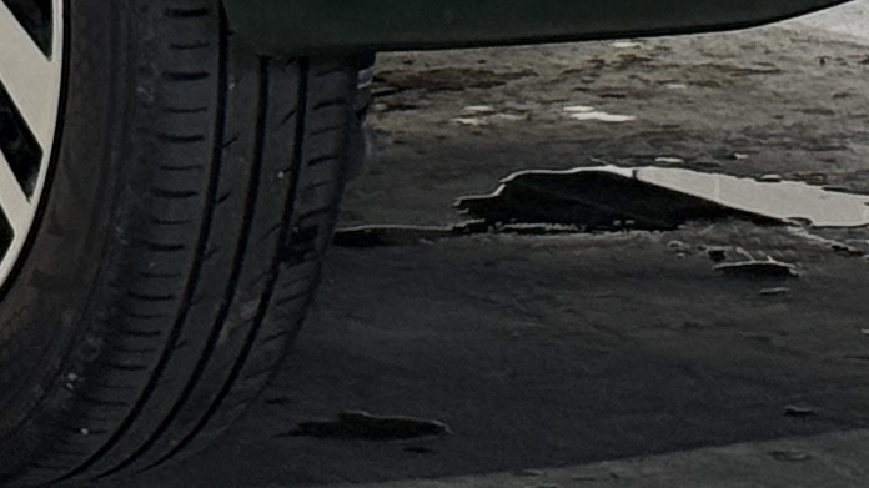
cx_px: 534
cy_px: -939
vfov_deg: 3.9
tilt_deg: +0.1
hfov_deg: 7.1
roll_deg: -0.7
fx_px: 6980
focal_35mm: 303
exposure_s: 1/60
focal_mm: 6.76
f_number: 1.78
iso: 200
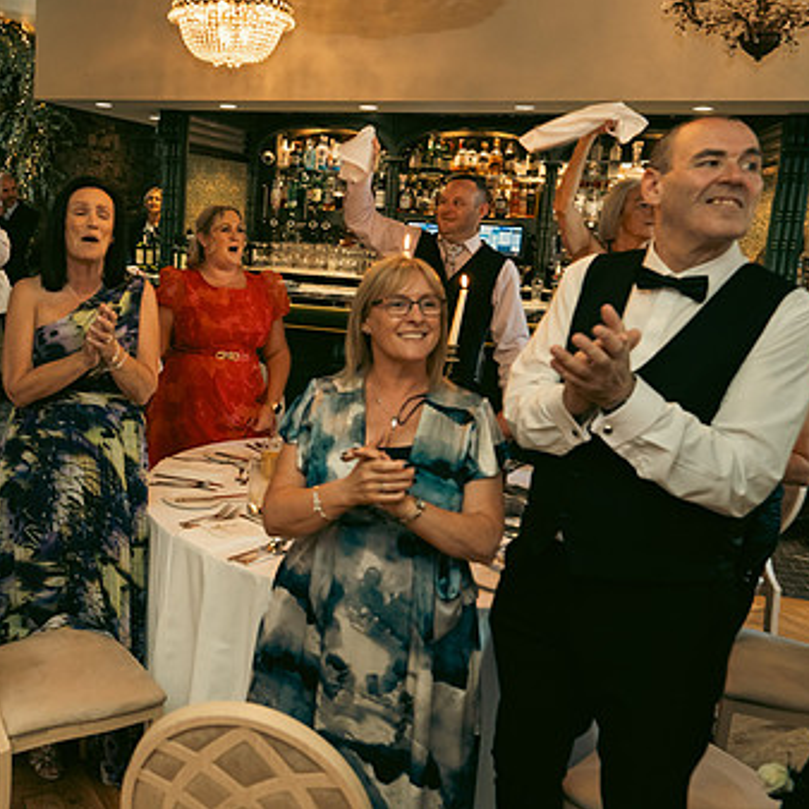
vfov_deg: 47.1
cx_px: 177
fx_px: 925
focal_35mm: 35
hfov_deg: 45.2
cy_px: 348
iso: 2500
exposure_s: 1/160
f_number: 3.5
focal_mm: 24
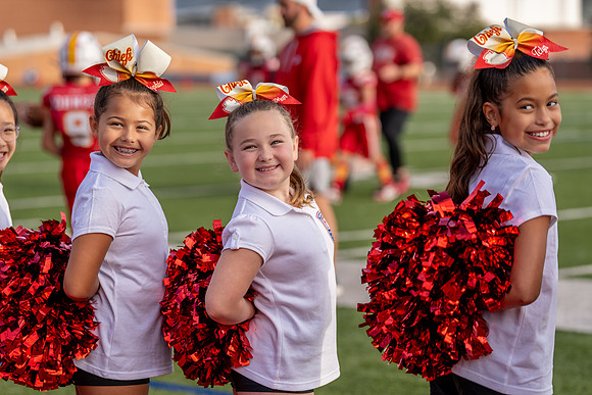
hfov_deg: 15.8
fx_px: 2131
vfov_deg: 10.6
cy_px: 216
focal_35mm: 130
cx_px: 263
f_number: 2.8
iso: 200
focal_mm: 105
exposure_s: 1/3200
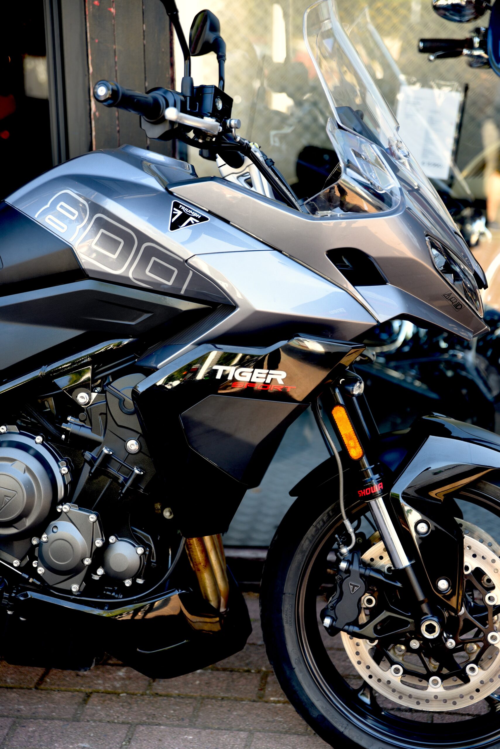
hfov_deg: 19.5
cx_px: 250
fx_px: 1457
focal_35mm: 70
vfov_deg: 28.8
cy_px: 374
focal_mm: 70
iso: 100
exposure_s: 1/60
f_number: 2.8
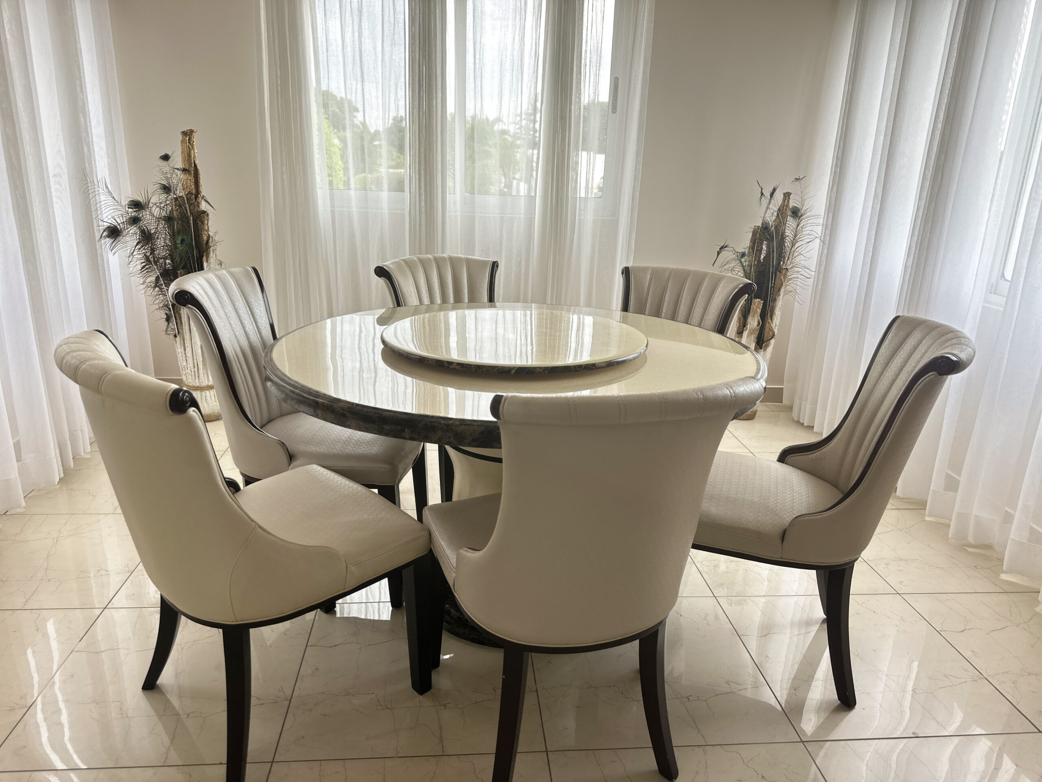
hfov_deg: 71.6
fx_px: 722
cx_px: 521
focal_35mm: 24
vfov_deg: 56.8
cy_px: 391
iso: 80
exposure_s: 1/173
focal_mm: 6.86
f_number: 1.78
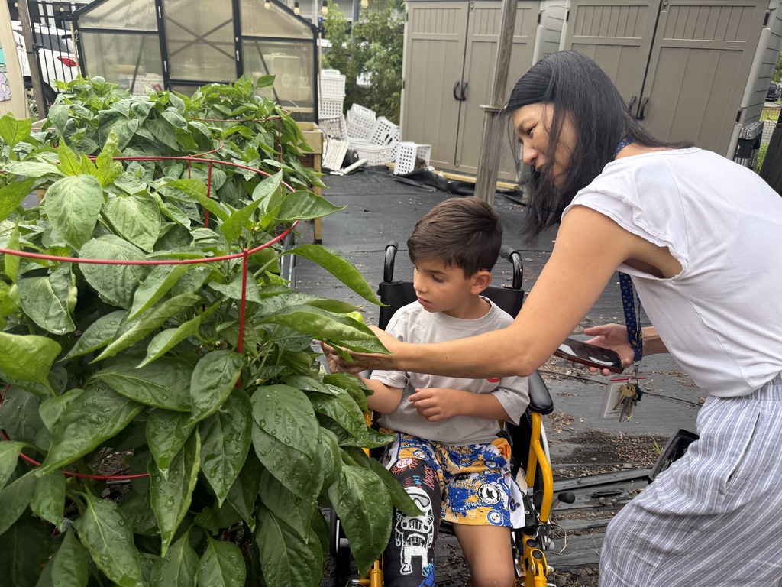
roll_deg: +0.8
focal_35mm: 24
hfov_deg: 71.6
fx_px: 542
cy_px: 294
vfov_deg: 56.8
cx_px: 391
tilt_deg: -25.7
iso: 100
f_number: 1.78
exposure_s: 1/1106
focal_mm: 6.76
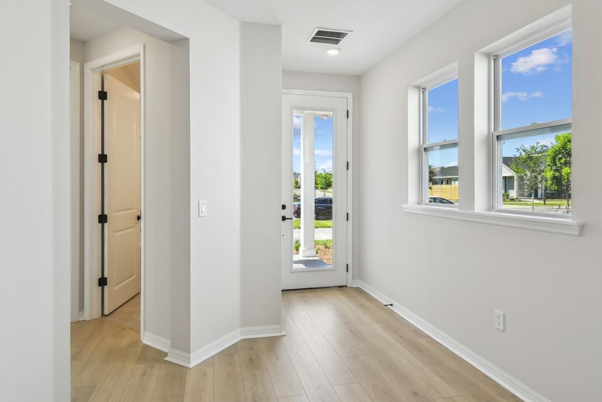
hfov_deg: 86.9
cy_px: 188
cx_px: 295
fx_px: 318
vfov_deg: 64.5
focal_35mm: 19
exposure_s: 1/100
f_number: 7.1
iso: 100
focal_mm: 10
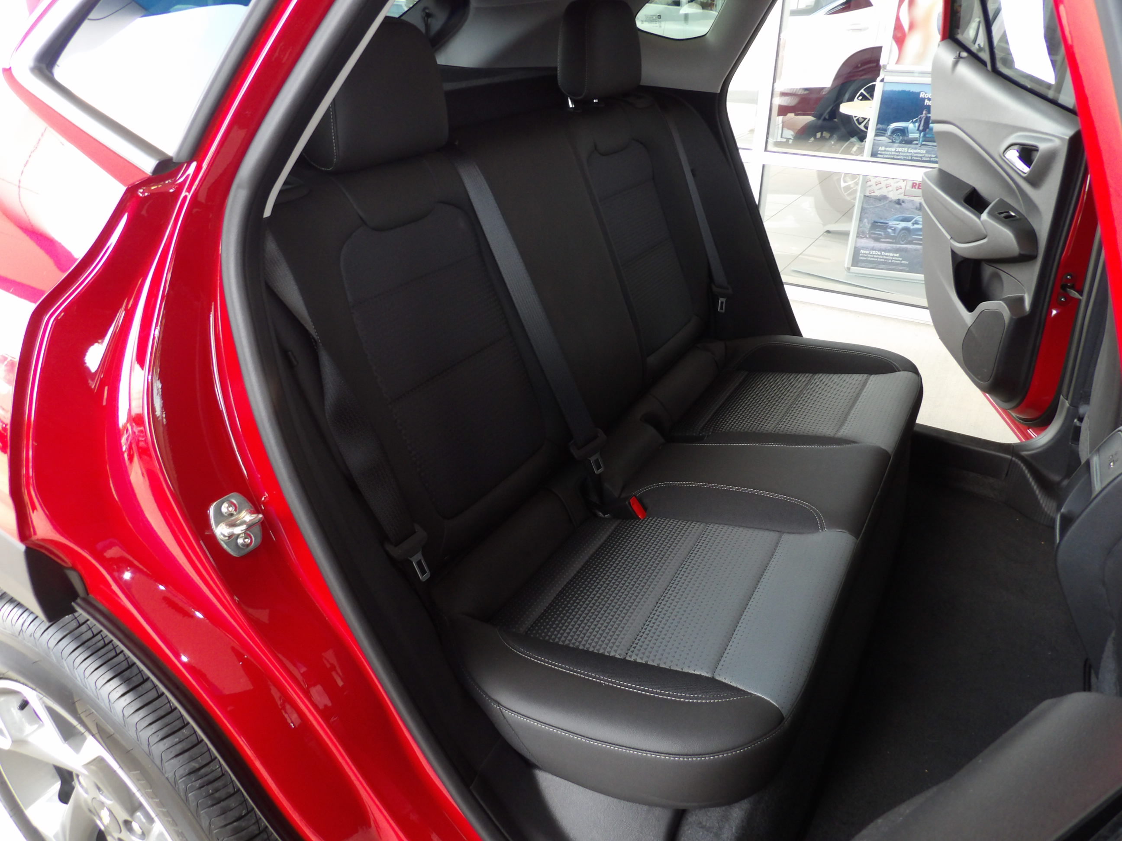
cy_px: 420
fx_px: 778
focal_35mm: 24
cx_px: 561
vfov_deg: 56.8
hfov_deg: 71.6
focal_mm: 4.3
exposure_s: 1/33
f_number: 3.2
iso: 200
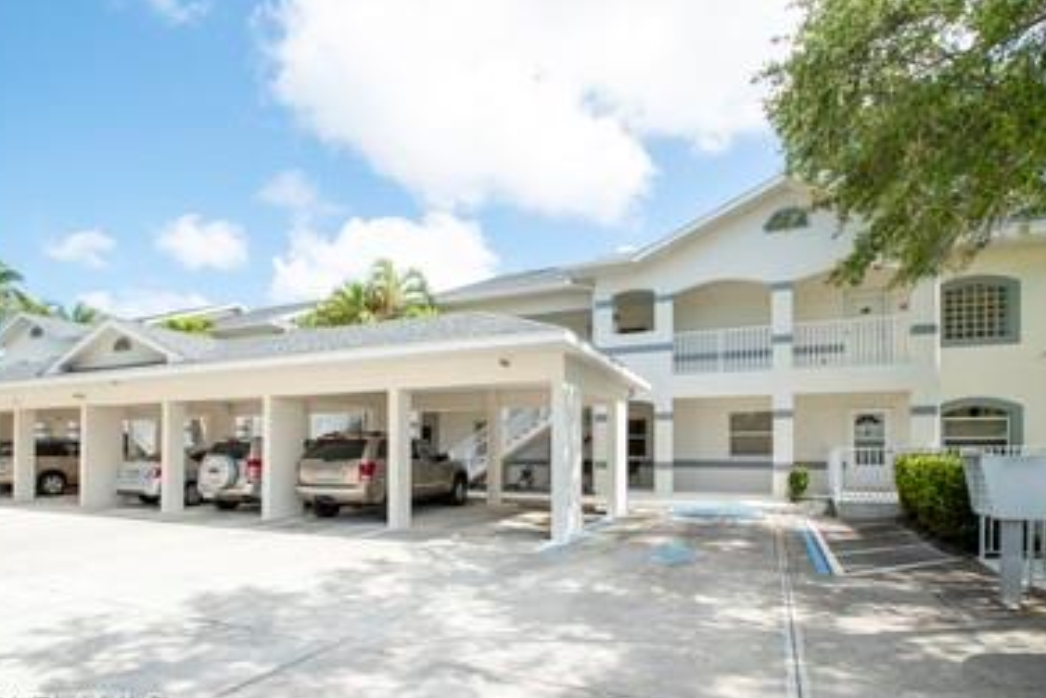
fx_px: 510
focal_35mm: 18
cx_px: 517
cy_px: 364
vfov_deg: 68.8
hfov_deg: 91.5
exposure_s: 1/350
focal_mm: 11
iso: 200
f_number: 9.5
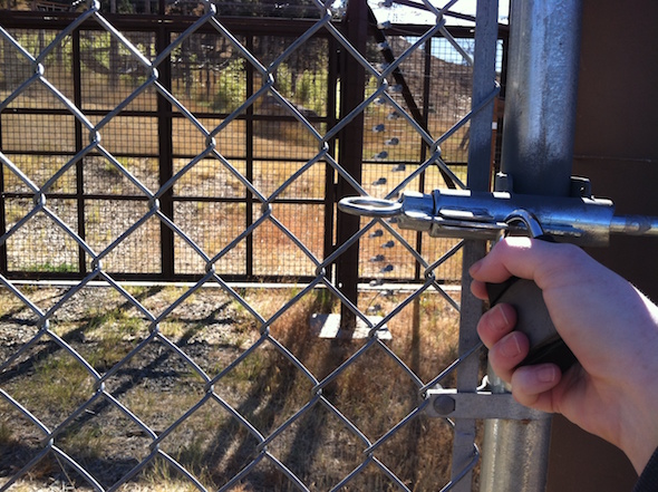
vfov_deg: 40.6
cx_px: 329
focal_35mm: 35
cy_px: 246
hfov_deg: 52.7
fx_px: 664
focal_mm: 3.85
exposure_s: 1/429
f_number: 2.8
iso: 80
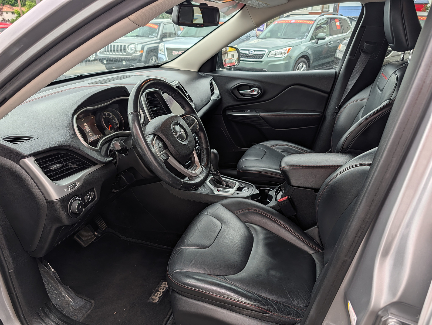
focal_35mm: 24
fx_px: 300
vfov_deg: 56.9
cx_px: 216
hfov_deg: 71.5
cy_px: 162
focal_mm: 6.9
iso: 19
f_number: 1.68
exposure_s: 1/907
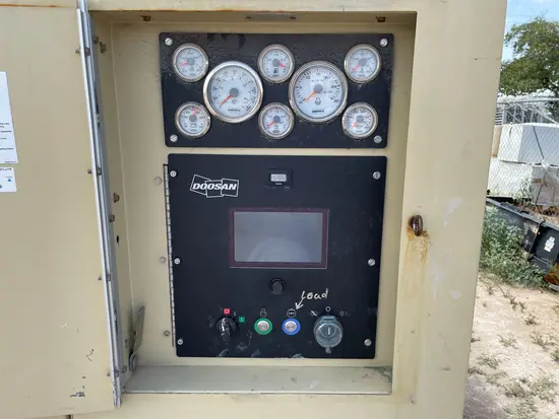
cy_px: 210
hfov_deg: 67.3
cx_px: 280
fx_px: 420
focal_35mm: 26
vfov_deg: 53.1
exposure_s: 1/963
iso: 32
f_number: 1.6
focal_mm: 4.2
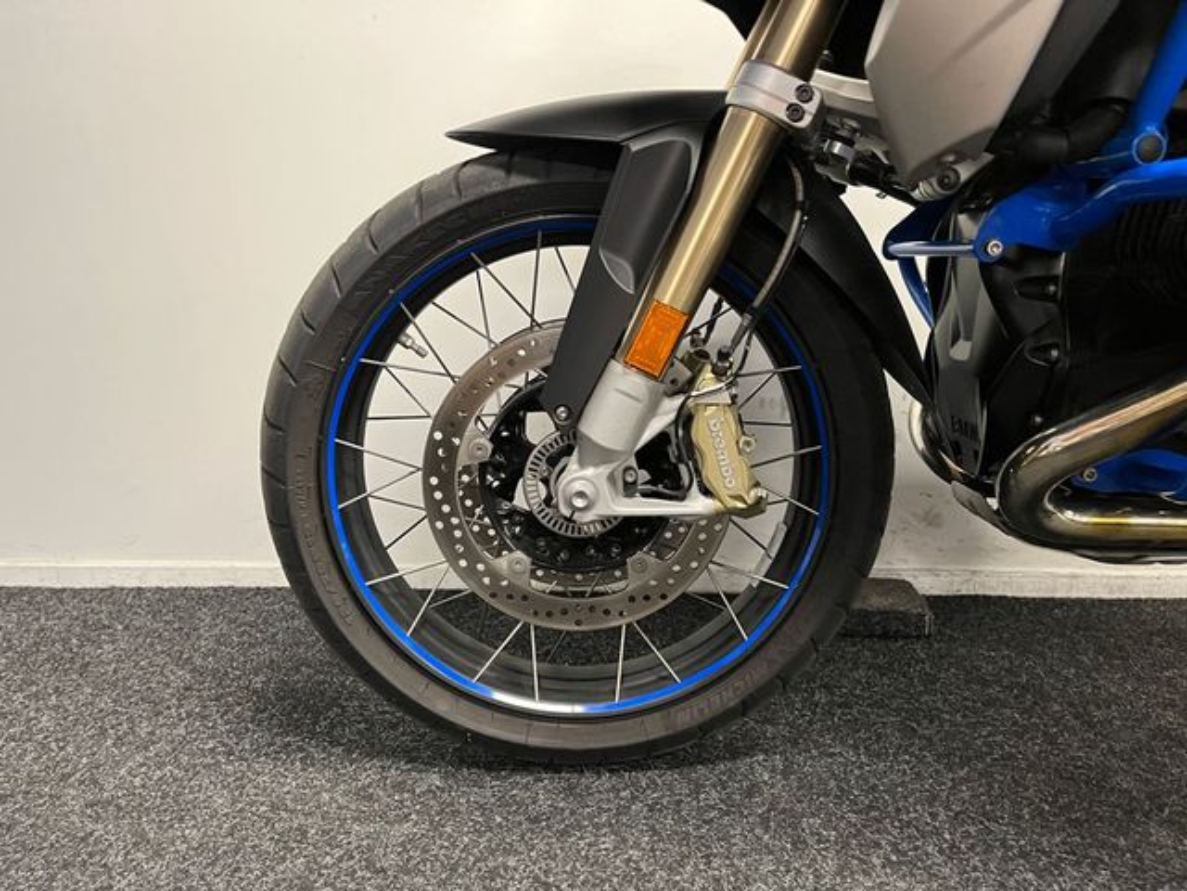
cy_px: 446
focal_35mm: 26
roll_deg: +0.8
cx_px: 594
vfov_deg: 53.1
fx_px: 892
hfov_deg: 67.3
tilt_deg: -8.7
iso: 320
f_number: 1.6
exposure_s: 1/50
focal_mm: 5.1
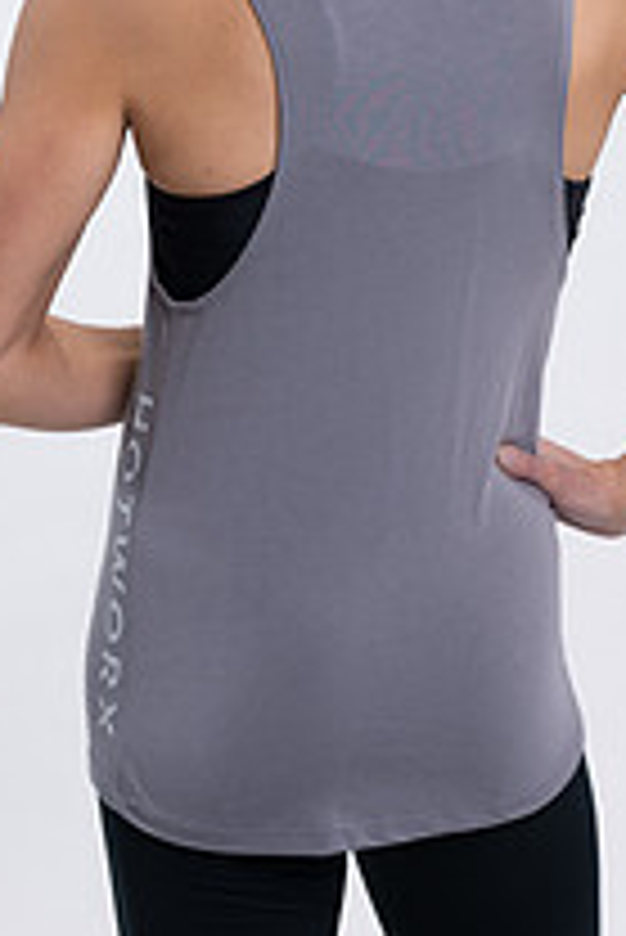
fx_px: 4791
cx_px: 324
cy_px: 207
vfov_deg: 11.1
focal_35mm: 184
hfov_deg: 7.5
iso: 200
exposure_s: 1/125
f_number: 4
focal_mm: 85
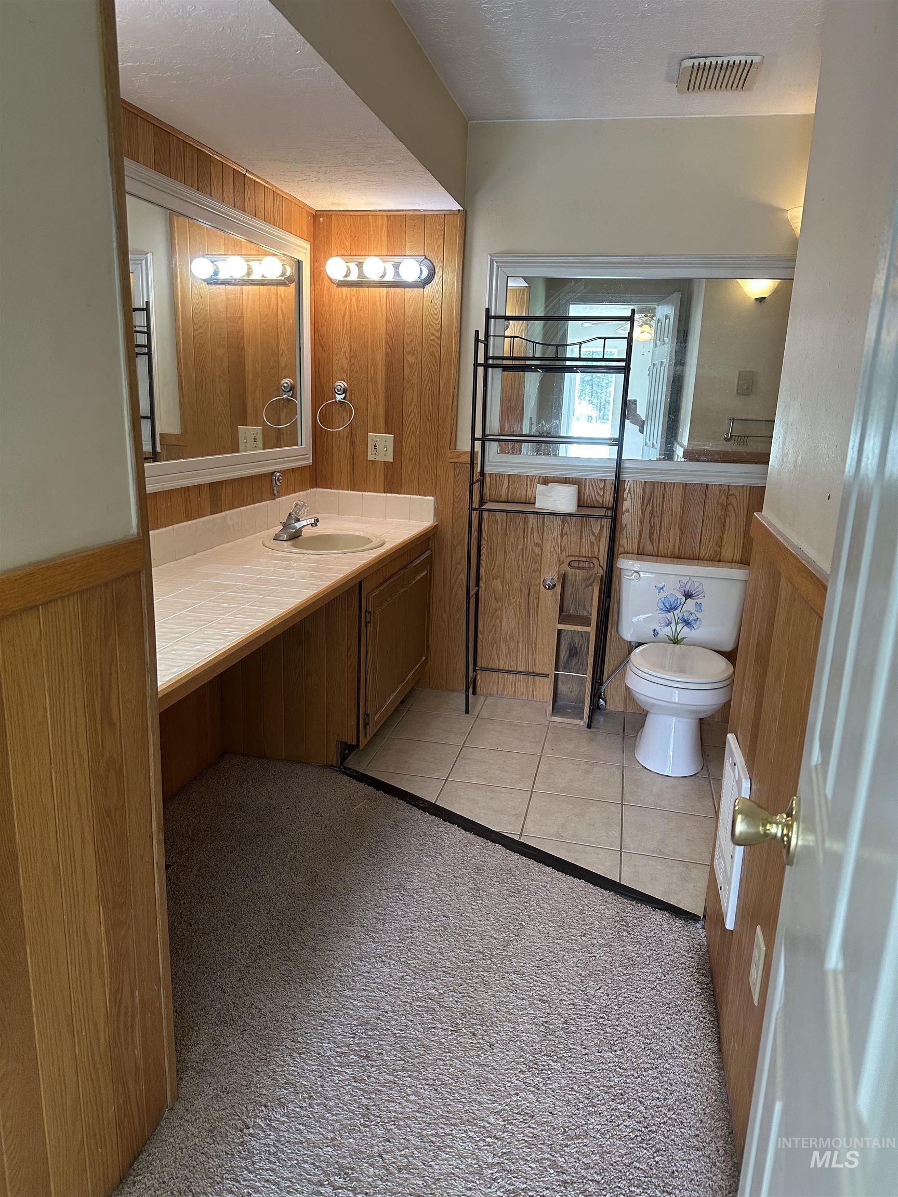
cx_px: 449
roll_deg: -2.3
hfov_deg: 56.8
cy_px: 598
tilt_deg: -13.3
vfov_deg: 71.6
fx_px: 830
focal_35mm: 24
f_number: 1.78
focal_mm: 6.86
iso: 200
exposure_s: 1/120
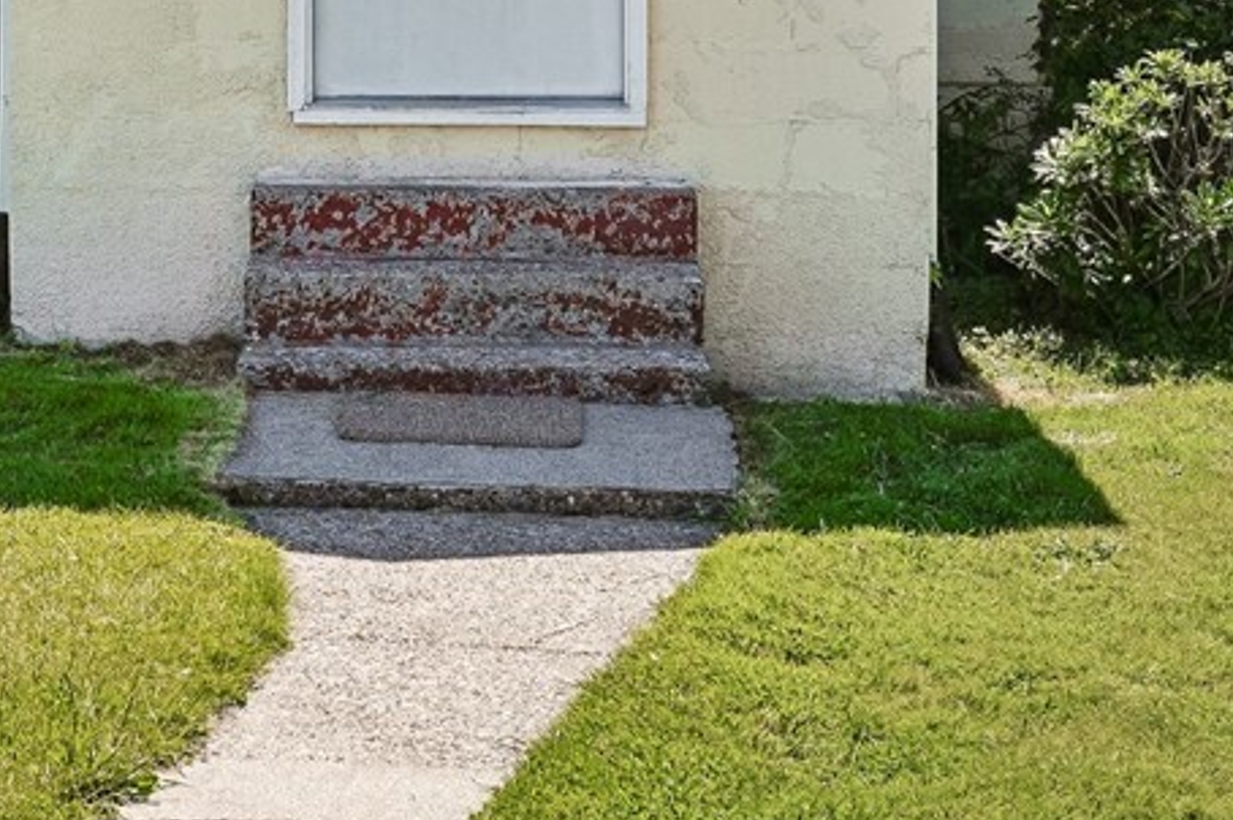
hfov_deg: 23.6
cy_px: -390
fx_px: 2943
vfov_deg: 14.8
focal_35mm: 86
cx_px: 452
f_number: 8
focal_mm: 23
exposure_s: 1/200
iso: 100
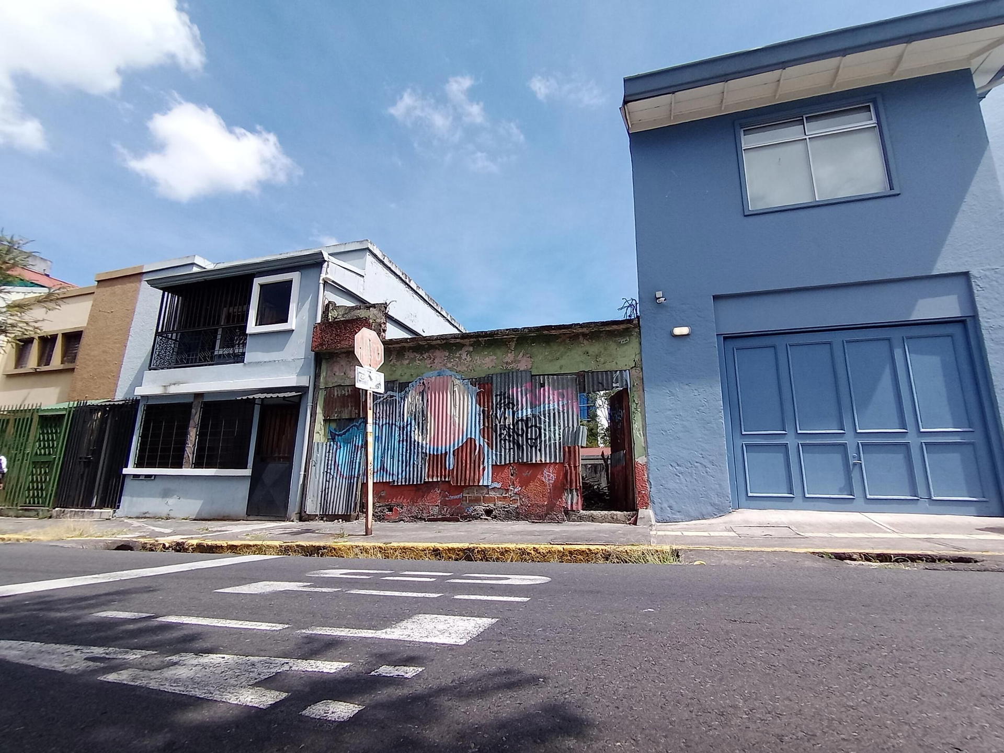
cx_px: 502
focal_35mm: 17
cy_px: 376
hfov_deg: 91.0
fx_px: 493
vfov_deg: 74.7
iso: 102
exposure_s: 1/1007
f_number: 2.2
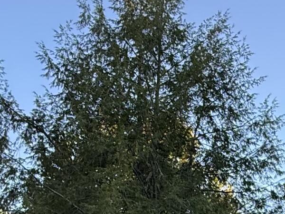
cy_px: 281
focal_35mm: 70
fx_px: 576
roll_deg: -1.5
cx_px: 211
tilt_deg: +3.7
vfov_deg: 19.4
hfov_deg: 27.4
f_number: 2.2
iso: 64
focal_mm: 2.22
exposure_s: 1/291
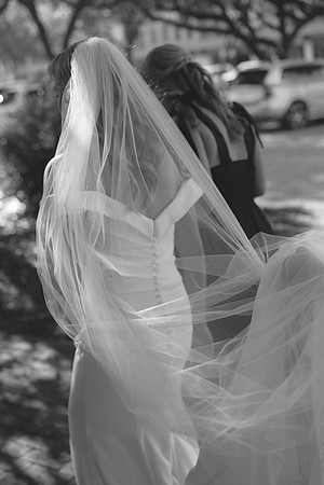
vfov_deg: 39.6
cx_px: 162
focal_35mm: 50
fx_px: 675
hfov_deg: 27.0
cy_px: 242
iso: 400
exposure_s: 1/1250
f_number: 2.8
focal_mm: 50
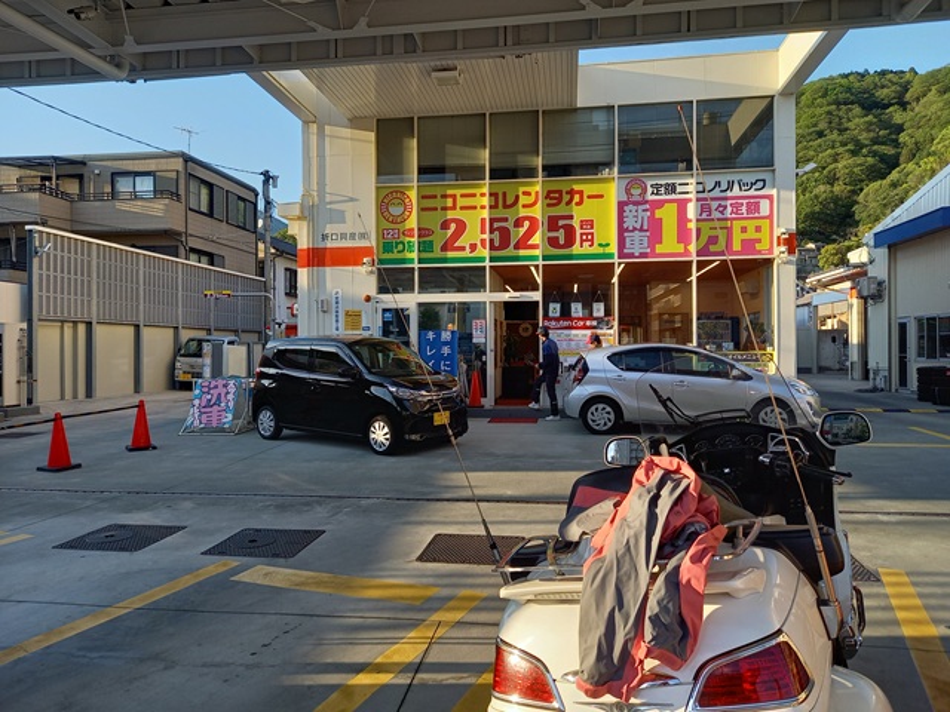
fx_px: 686
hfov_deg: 69.4
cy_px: 356
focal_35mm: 25
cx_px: 475
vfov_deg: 54.9
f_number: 1.8
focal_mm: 4.65
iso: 50
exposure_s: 1/215
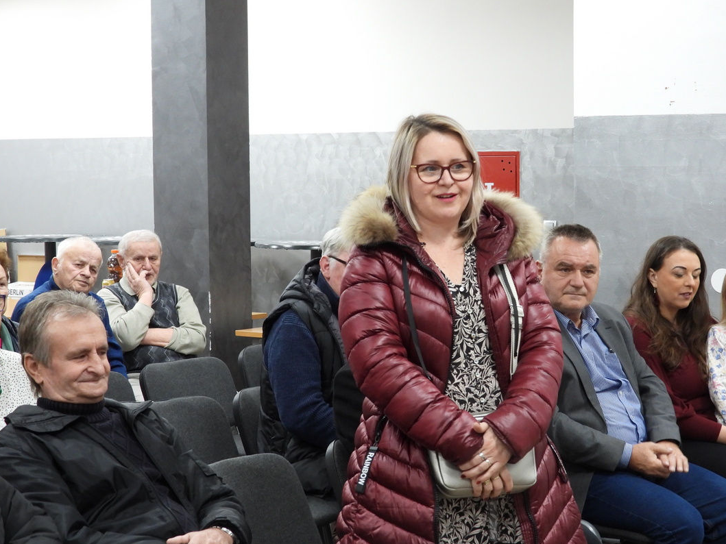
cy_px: 302
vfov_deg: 17.4
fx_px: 1782
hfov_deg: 23.0
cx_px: 407
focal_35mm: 85
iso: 400
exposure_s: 1/30
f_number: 3.5
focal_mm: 13.5
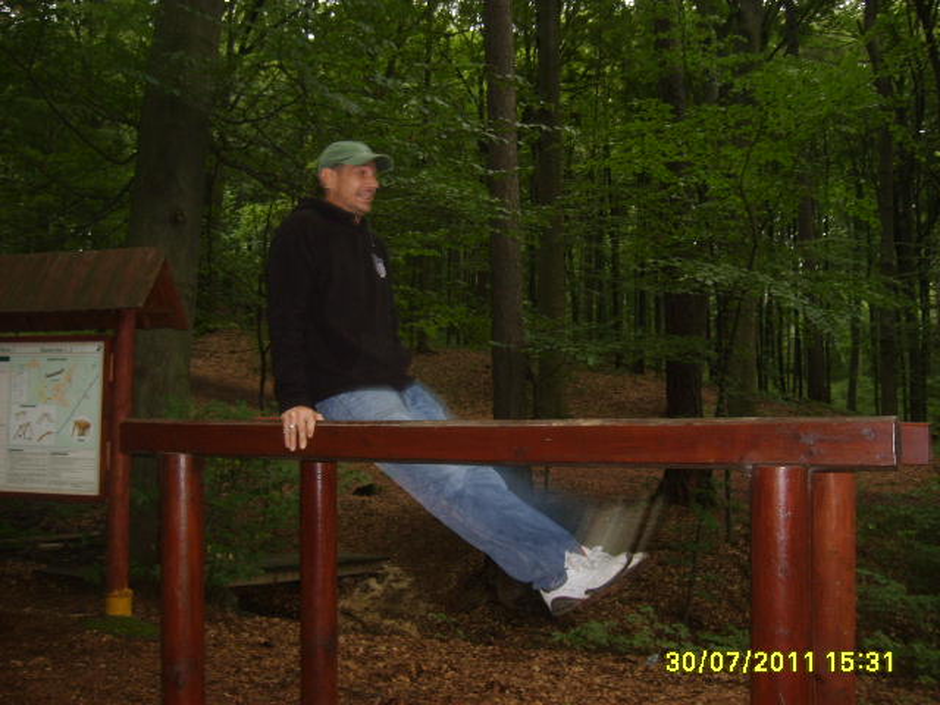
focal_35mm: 35
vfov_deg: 40.7
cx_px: 470
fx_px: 950
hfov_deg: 52.6
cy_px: 352
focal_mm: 5.8
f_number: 2.8
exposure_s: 1/45
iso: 100
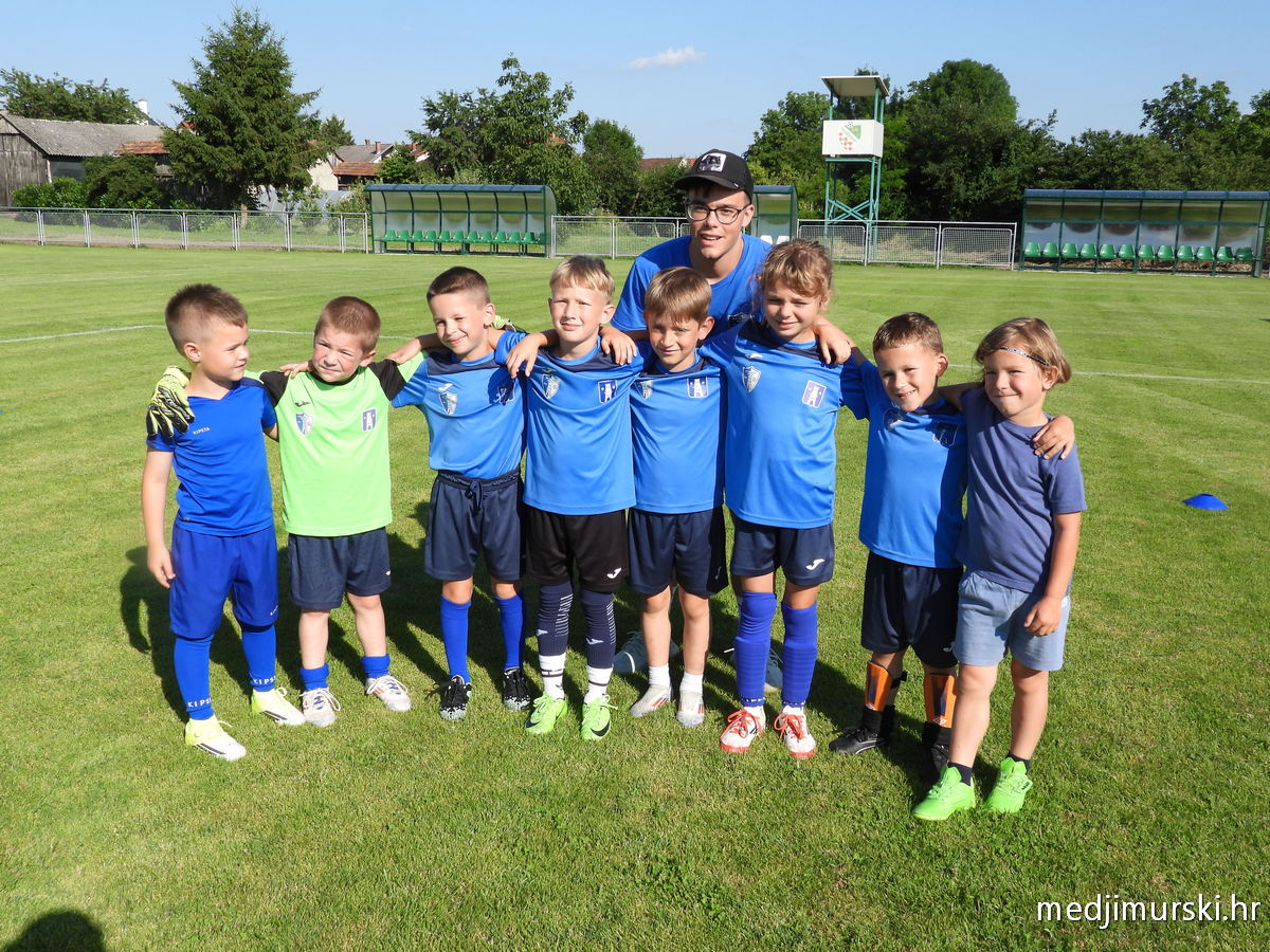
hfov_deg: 56.8
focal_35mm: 32
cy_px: 476
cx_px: 635
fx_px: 1174
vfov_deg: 44.2
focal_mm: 5.8
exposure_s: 1/1250
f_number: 3.2
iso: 100
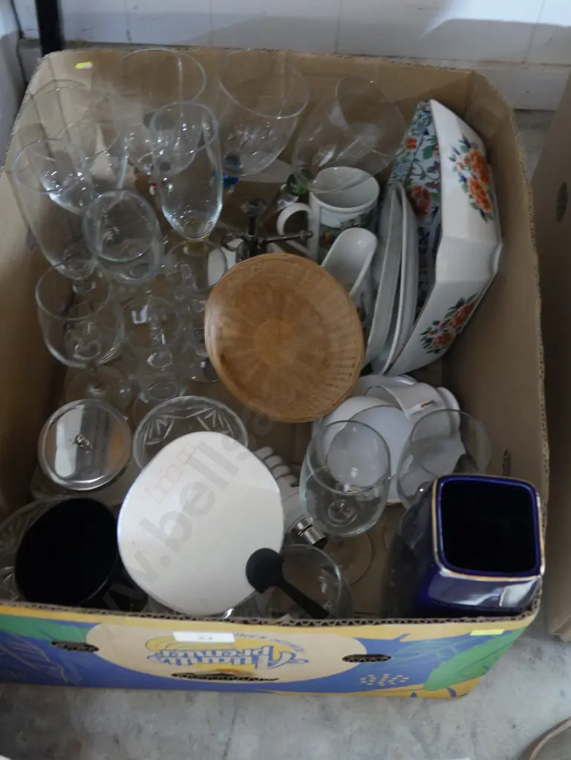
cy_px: 380
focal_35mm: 40
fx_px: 879
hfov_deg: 36.0
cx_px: 286
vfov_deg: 46.8
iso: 3200
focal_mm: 20
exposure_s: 1/13
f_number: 4.4
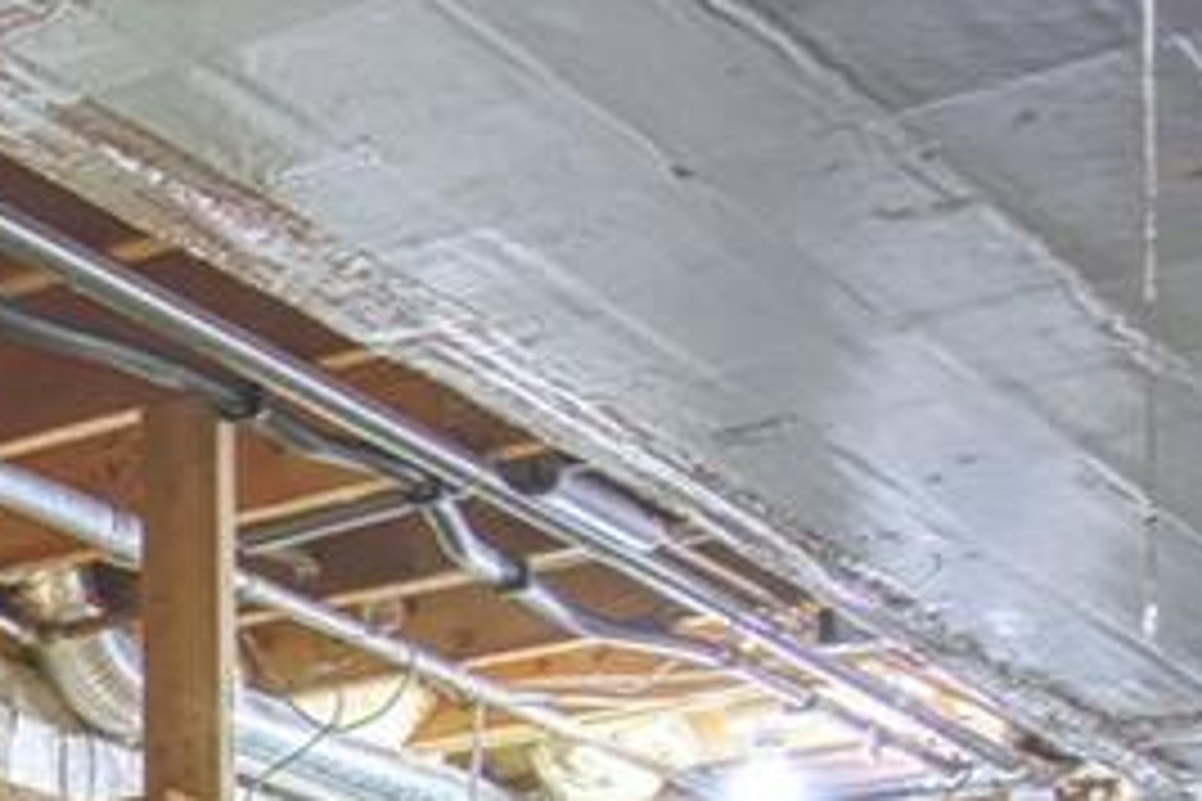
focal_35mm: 96
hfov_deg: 16.8
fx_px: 3205
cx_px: -1076
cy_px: 1634
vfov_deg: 12.4
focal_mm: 16
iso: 500
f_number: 4
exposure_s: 1/3.33
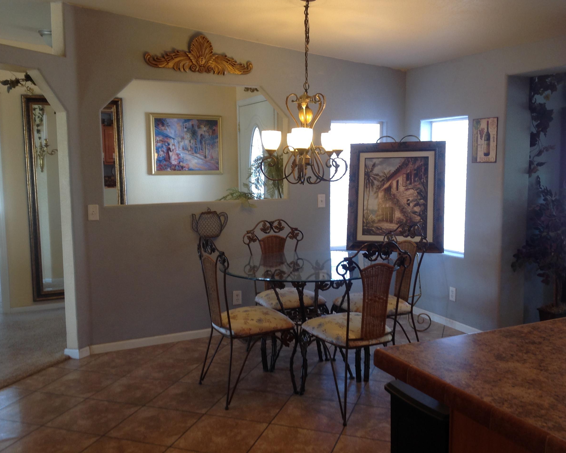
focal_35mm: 37
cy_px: 224
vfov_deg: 40.1
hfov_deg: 49.1
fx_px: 620
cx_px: 282
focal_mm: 4.28
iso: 64
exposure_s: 1/24
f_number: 2.4
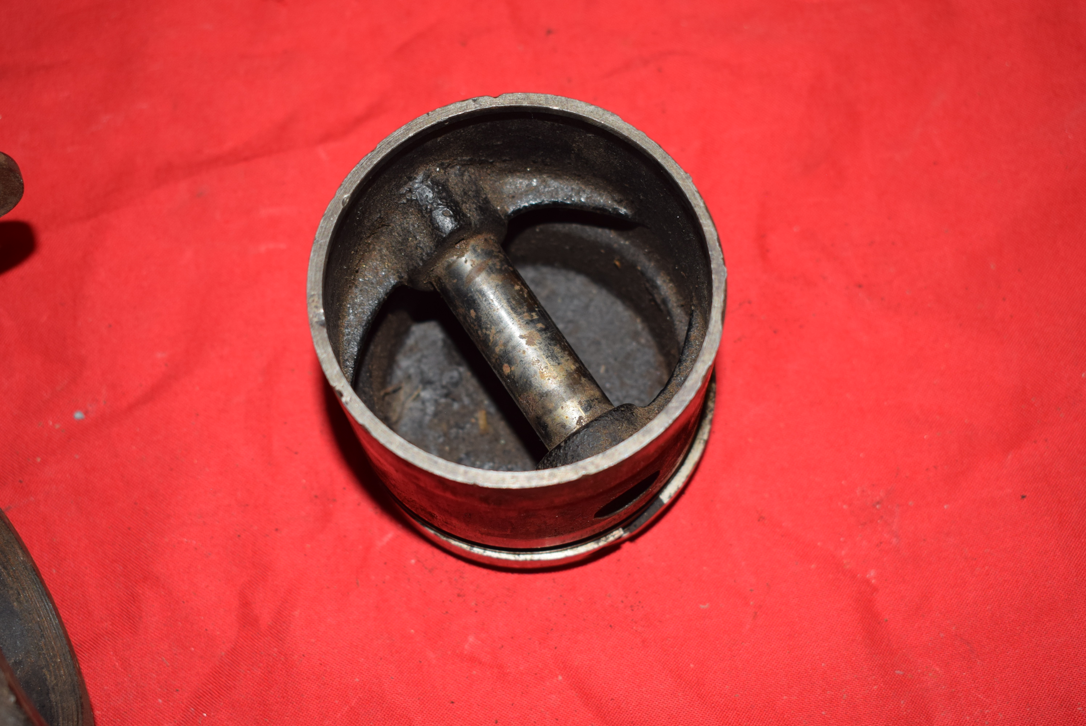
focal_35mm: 52
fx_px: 1585
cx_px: 543
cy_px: 363
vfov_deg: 25.8
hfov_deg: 37.8
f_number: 5.6
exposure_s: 1/125
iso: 400
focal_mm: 35
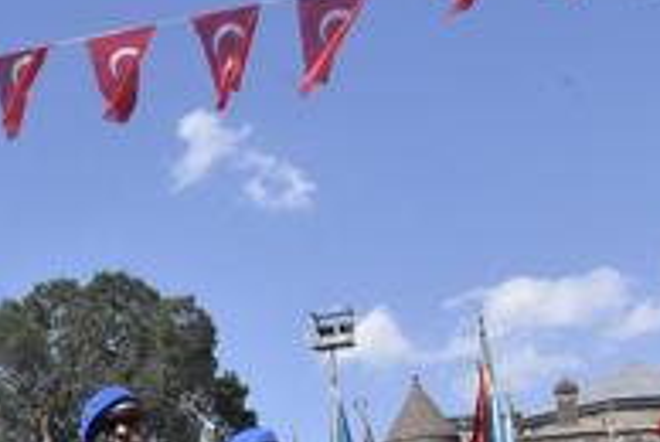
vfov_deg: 15.2
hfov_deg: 20.4
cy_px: 622
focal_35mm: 85
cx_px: -330
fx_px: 1561
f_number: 14
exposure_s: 1/800
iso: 1250
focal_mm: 18
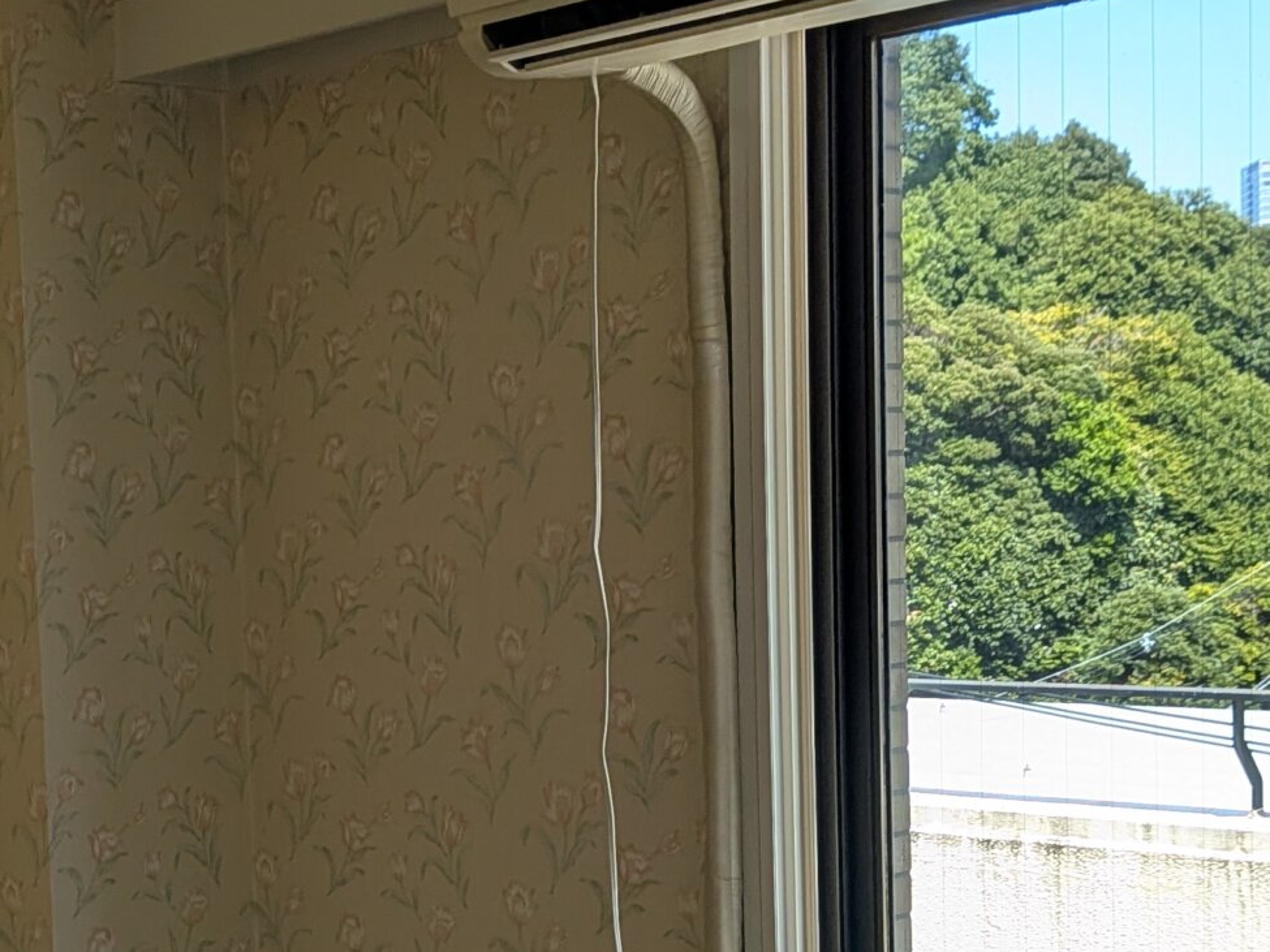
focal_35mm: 63
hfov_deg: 29.8
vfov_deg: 23.0
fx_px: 2311
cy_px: 719
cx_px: 206
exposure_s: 1/308
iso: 20
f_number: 1.7
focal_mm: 4.53
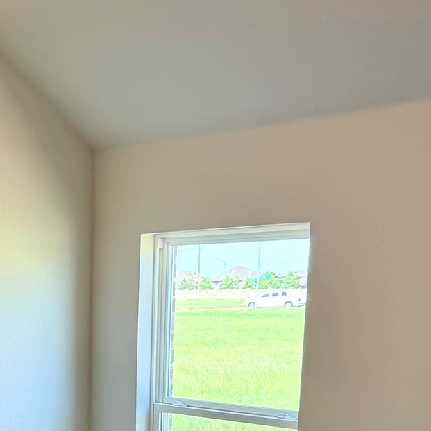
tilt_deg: -12.1
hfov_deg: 23.8
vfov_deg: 23.0
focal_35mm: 70
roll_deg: +0.8
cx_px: 22
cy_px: 489
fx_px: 986
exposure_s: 1/192
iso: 125
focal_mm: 6.76
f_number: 1.78
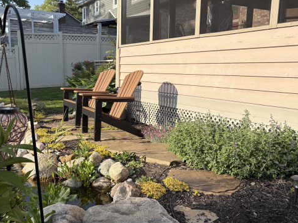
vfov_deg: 39.6
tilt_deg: -9.0
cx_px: 139
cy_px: 119
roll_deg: -1.0
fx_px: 310
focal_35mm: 36
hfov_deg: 51.3
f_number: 1.6
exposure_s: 1/2639
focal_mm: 5.96
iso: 50
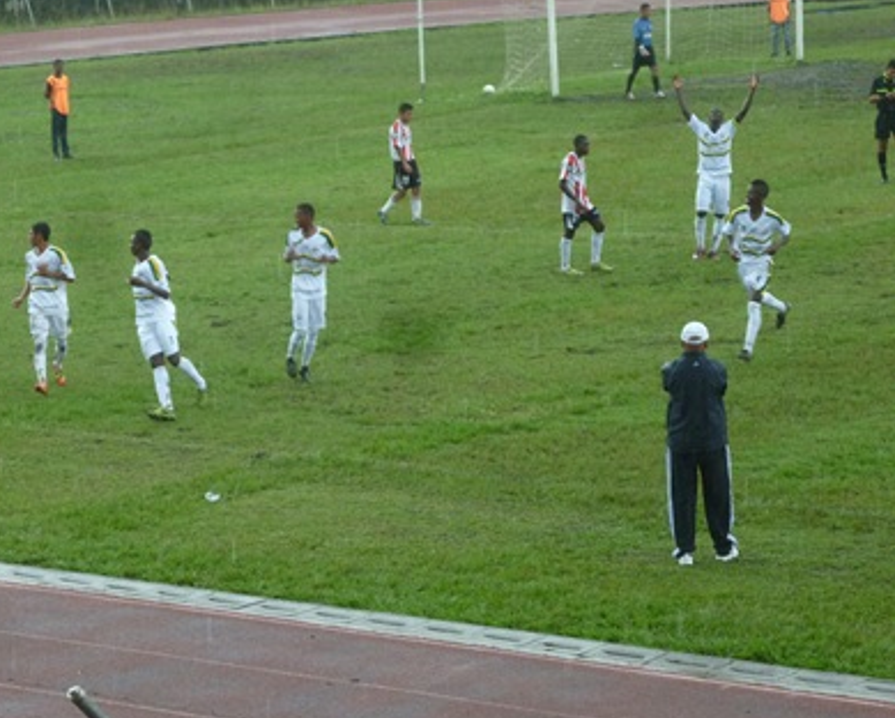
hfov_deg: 12.0
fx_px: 4242
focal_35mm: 160
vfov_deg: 9.7
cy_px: 360
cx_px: 271
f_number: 5.3
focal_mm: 19.1
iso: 250
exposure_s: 1/100
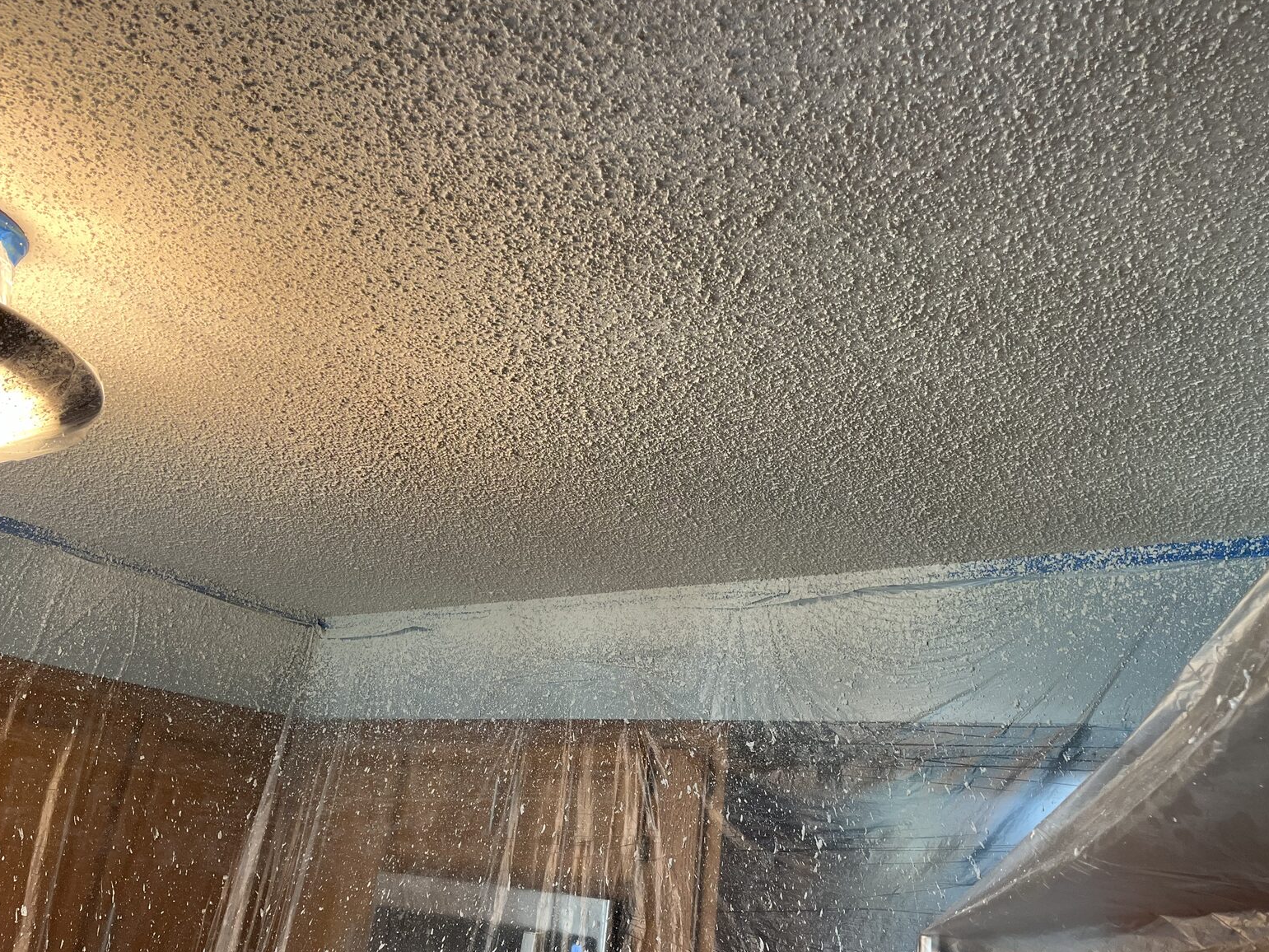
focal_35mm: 27
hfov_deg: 65.3
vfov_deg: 51.4
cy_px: 487
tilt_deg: +19.6
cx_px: 651
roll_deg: -5.4
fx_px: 990
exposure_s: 1/60
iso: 80
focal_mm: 5.1
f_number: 1.6
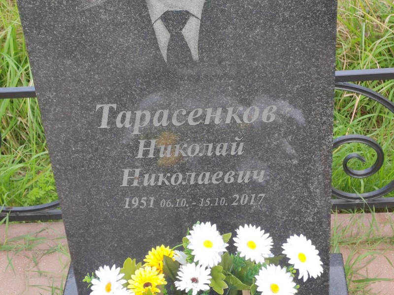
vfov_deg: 19.9
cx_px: 197
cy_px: 148
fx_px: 842
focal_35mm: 74
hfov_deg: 26.3
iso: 100
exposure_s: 1/180
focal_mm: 5.52
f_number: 1.9
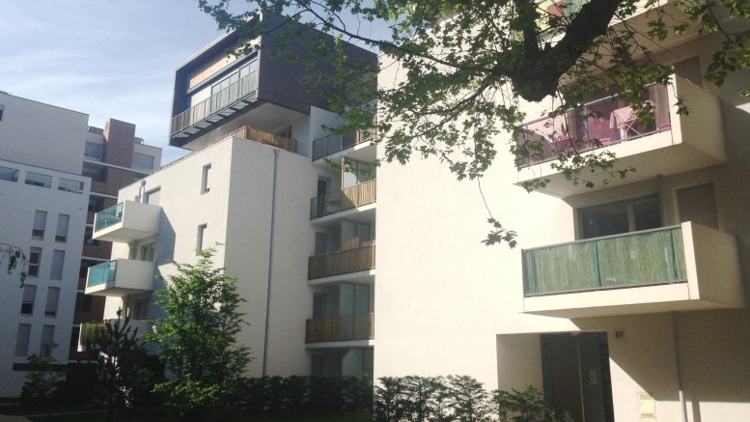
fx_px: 736
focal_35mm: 37
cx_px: 372
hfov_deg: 54.0
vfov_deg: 32.0
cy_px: 195
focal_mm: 4.12
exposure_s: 1/1938
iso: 64
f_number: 2.4
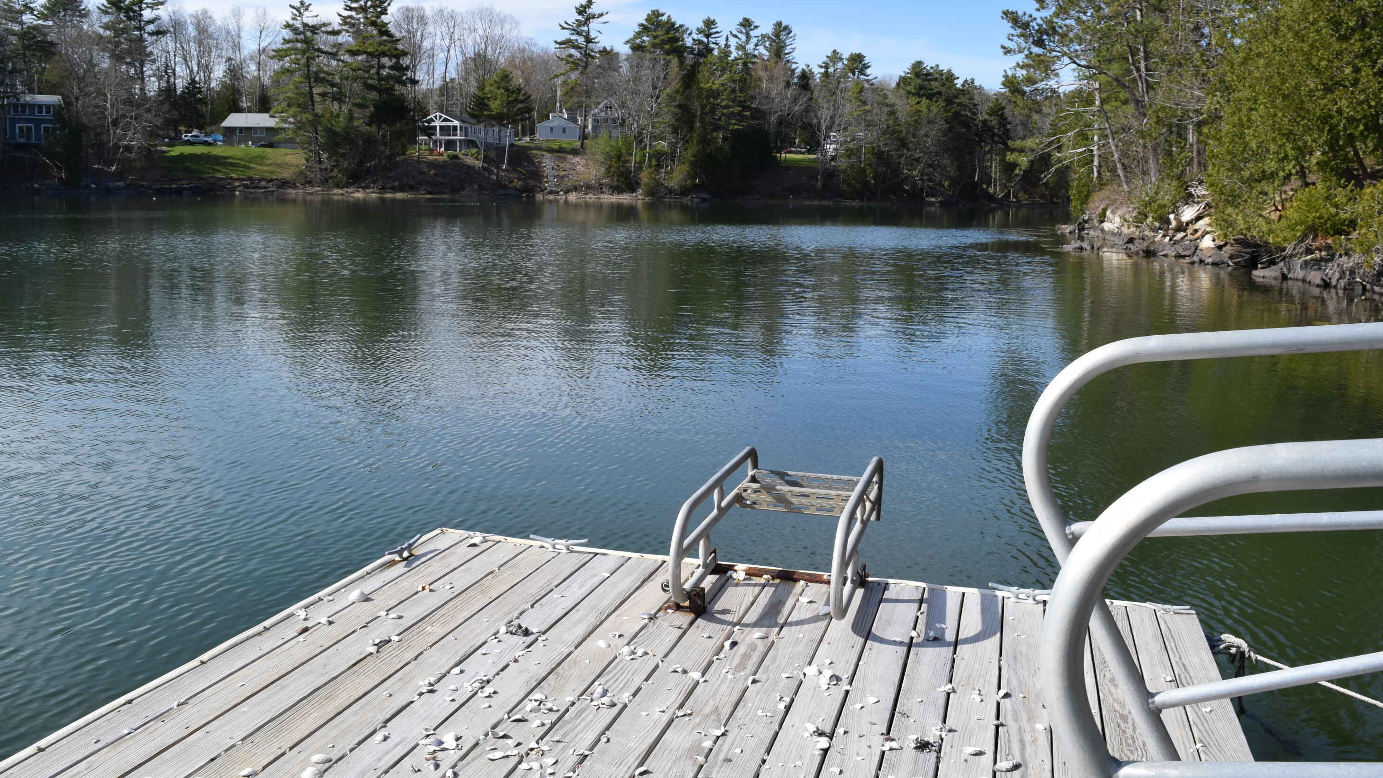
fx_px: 1063
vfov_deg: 40.0
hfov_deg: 66.1
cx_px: 707
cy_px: 319
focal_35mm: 29
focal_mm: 18
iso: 200
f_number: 10
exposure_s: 1/400
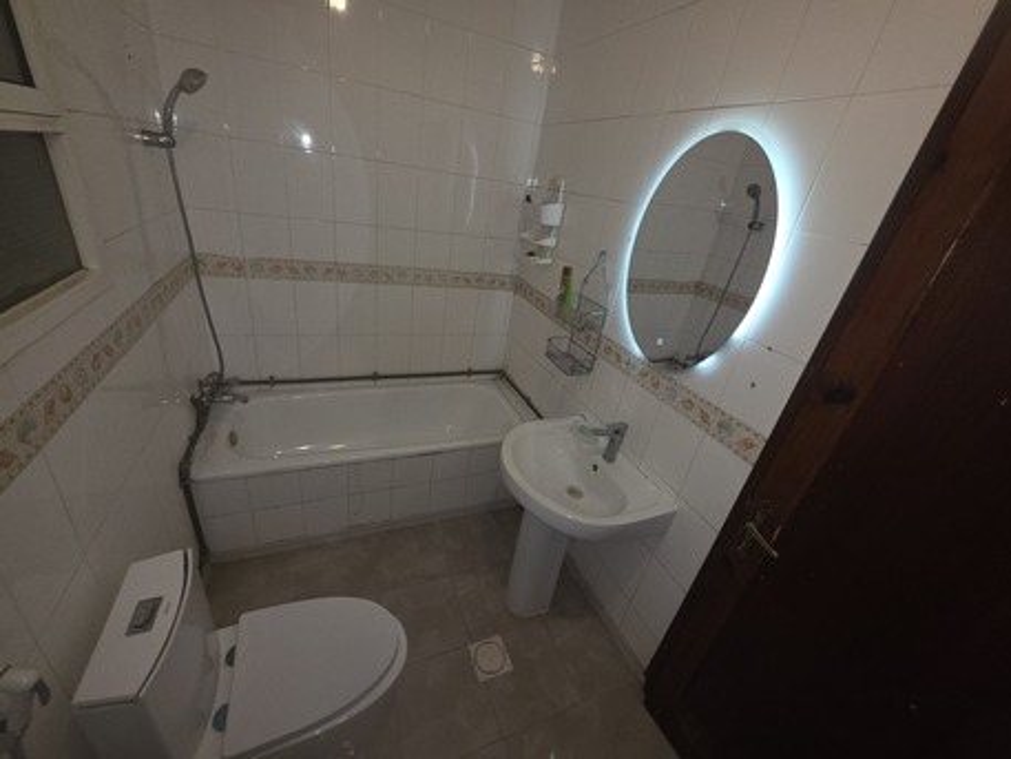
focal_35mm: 13
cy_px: 380
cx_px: 506
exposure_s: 1/60
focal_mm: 2.2
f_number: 1.9
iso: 125
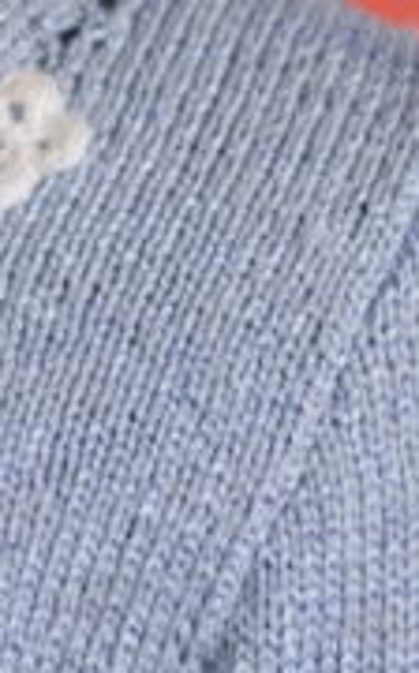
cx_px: -569
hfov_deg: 3.1
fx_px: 7790
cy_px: -808
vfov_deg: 4.8
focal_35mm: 425
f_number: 1.8
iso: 200
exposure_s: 1/200
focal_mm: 45
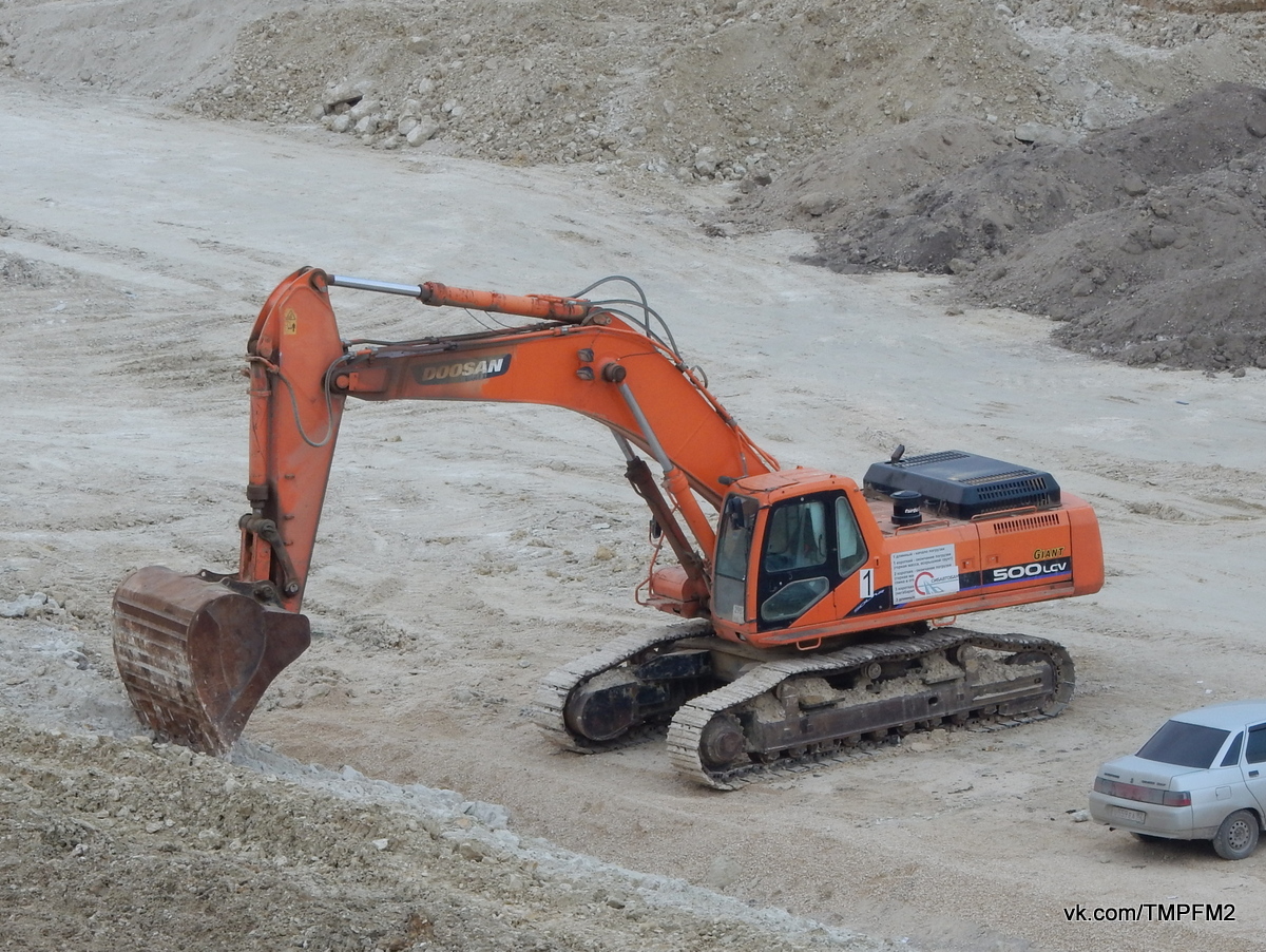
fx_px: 6003
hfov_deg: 12.0
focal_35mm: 164
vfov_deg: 9.1
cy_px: 476
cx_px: 633
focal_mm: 29.2
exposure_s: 1/30
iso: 140
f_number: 6
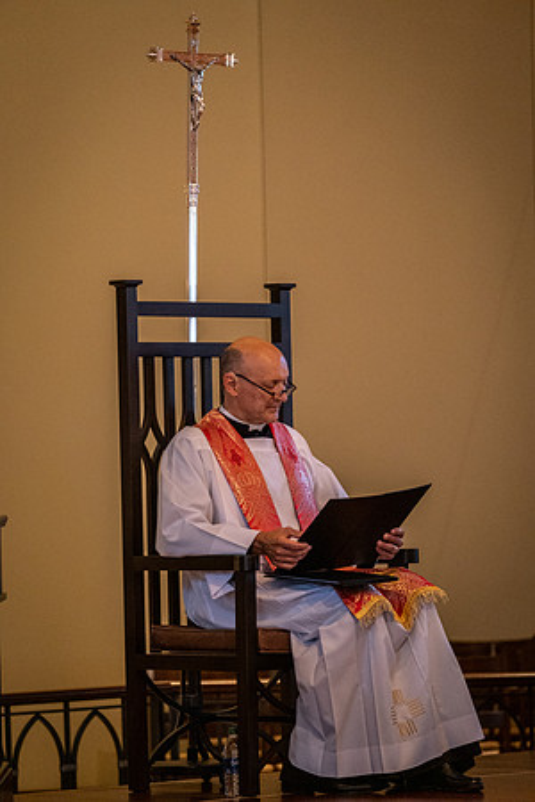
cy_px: 401
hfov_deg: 6.5
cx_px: 268
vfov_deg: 9.8
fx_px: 4681
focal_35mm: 210
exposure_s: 1/50
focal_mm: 140
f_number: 2.8
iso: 3200
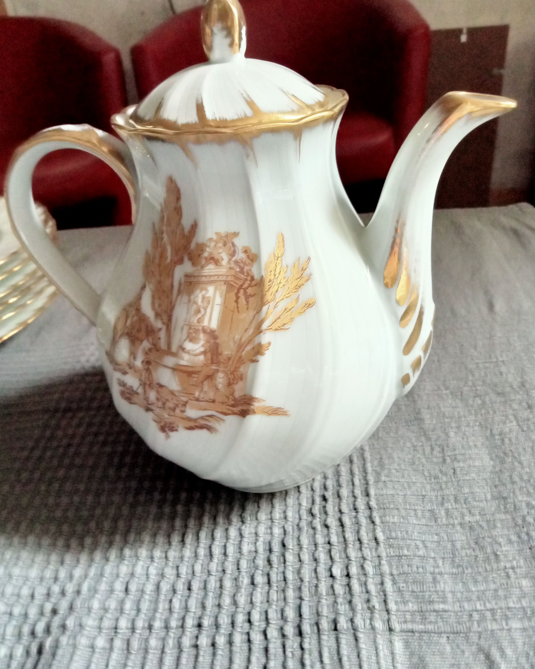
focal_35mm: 30
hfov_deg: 48.5
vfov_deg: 58.8
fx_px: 594
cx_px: 266
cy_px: 324
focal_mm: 3.46
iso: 1362
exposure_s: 1/25
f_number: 2.2
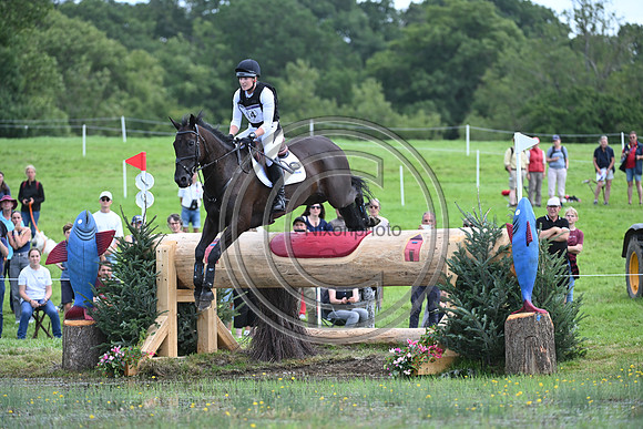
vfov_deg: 5.3
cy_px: 214
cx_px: 322
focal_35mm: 260
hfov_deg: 7.9
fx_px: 4645
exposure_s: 1/1600
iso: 900
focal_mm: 260
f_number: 5
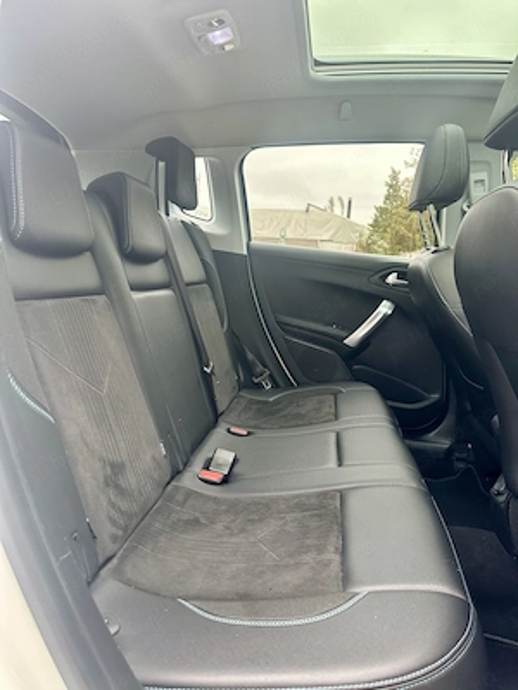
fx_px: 479
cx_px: 259
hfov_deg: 56.8
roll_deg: -3.0
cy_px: 345
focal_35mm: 24
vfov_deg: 71.6
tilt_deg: -8.8
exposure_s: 1/113
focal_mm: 6.86
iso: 250
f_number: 1.78
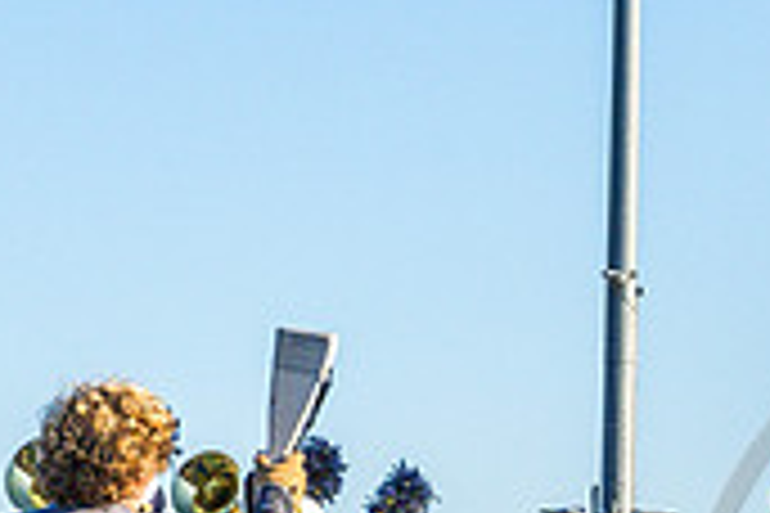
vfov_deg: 6.5
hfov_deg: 9.6
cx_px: 1095
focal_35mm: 208
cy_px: 700
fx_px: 4449
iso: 1250
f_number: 9
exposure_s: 1/1250
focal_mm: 46
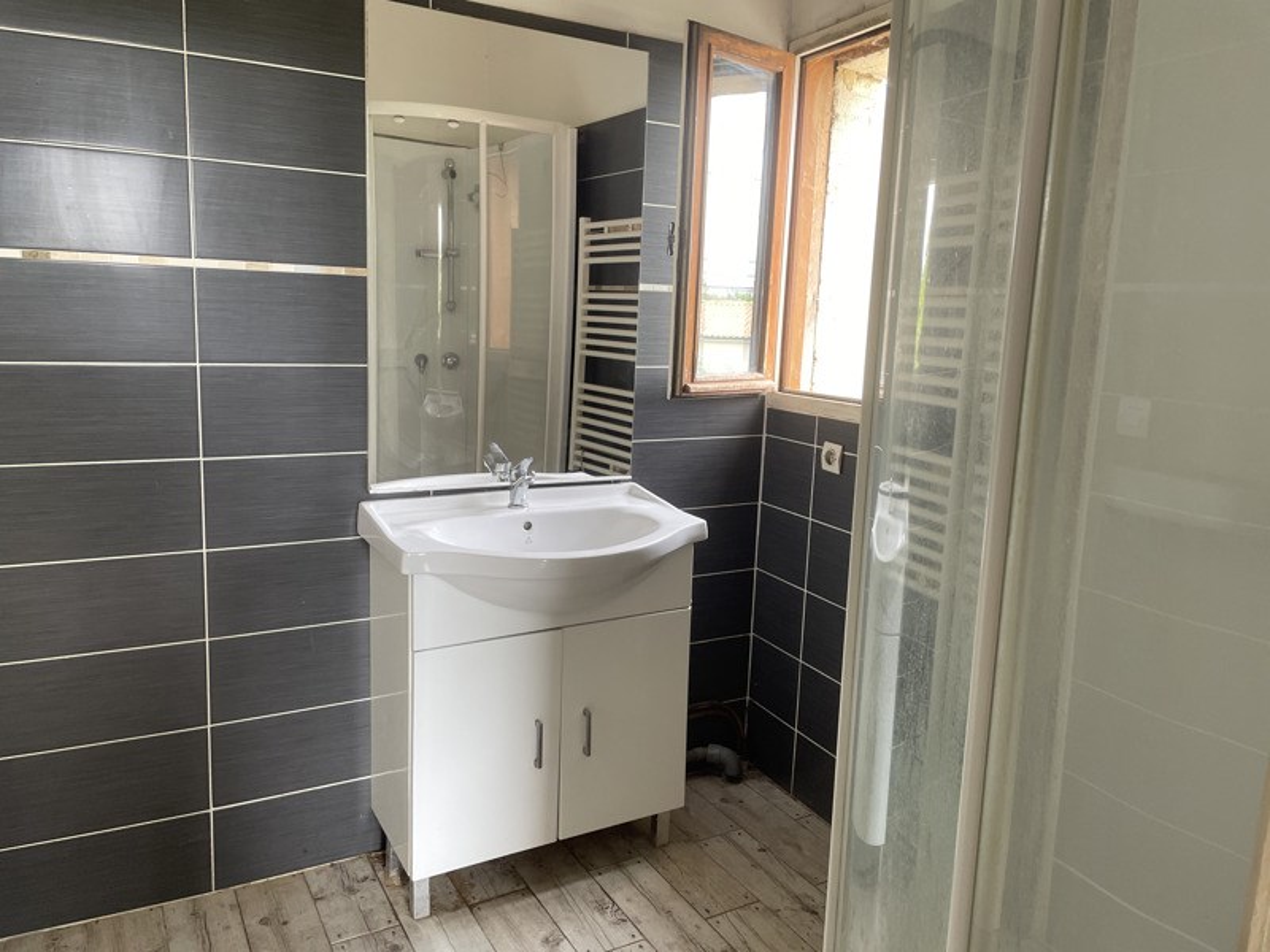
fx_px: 954
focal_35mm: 26
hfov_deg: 67.3
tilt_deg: -9.1
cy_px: 476
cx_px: 635
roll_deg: -2.3
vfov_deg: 53.1
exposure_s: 1/121
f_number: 1.6
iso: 125
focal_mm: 4.2
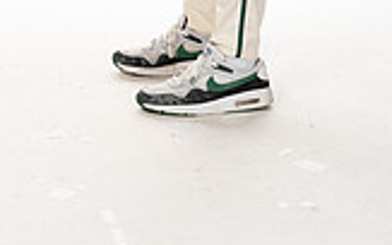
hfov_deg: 12.8
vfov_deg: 7.7
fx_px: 1742
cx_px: 60
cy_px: -274
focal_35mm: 163
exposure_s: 1/250
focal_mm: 58
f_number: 6.3
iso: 400
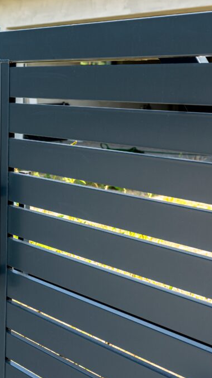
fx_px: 560
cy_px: 189
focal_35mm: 56
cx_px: -19
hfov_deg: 20.5
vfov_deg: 37.2
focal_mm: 35
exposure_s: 1/60
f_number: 5.6
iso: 200
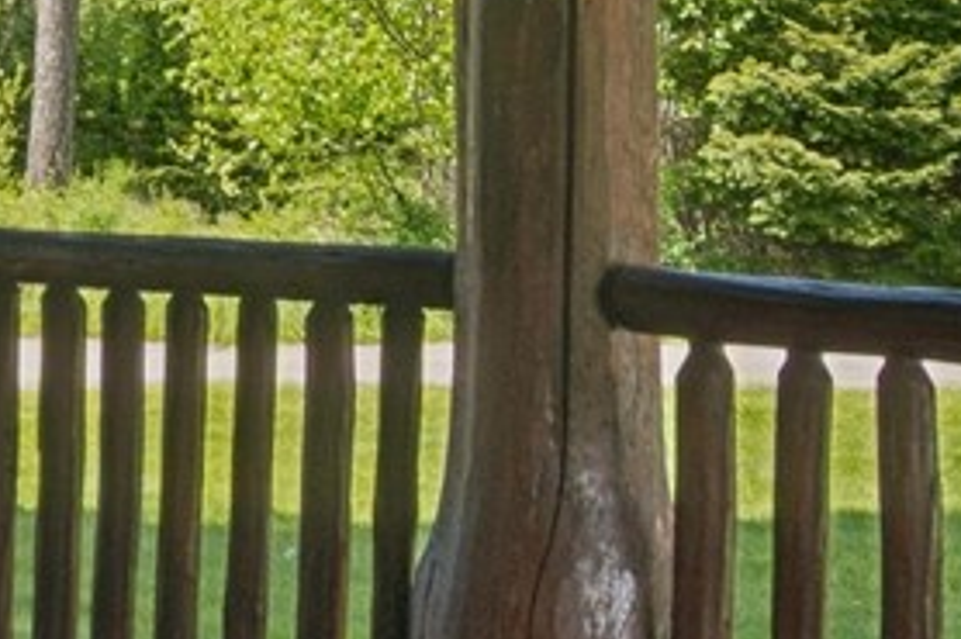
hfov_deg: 15.2
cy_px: 73
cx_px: -460
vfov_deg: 10.9
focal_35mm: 125
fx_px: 3335
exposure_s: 1/100
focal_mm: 11
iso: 100
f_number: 6.3
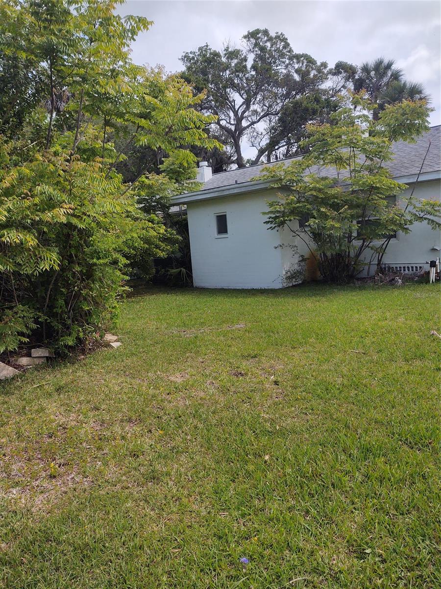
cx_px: 220
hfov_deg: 51.4
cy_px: 294
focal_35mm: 27
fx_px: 459
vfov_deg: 65.3
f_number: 1.7
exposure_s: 1/5245
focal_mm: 4.75
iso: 100
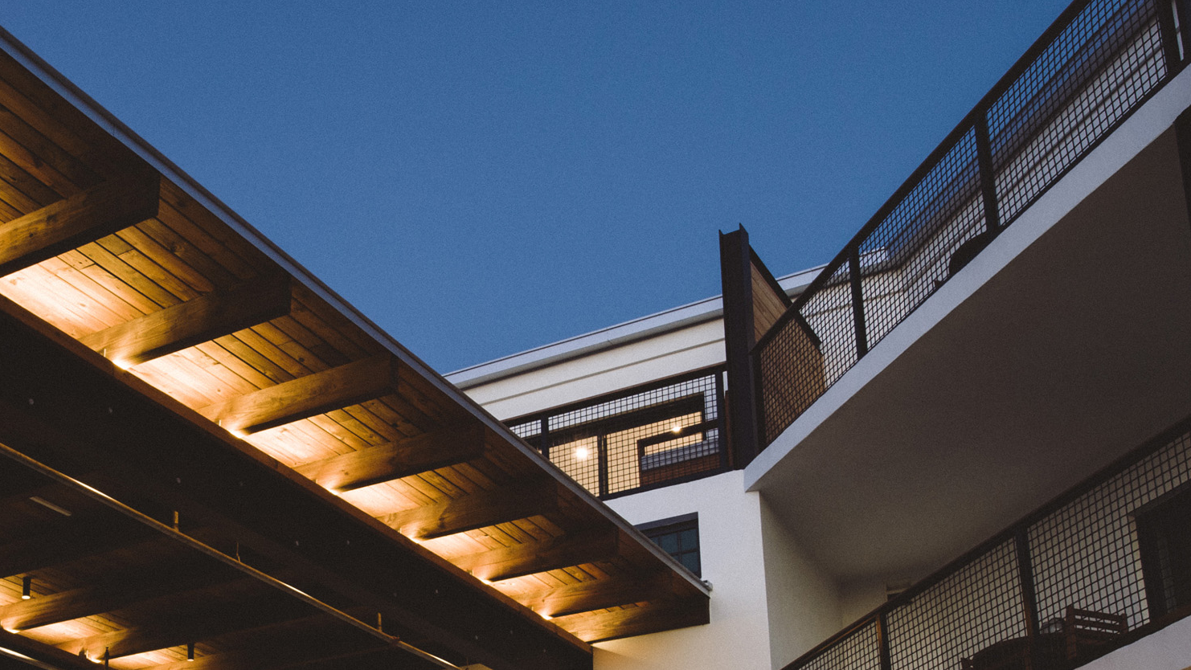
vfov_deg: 24.2
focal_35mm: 47
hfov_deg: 42.8
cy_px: 682
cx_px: 350
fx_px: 1484
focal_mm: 26
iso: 800
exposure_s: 1/3
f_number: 9
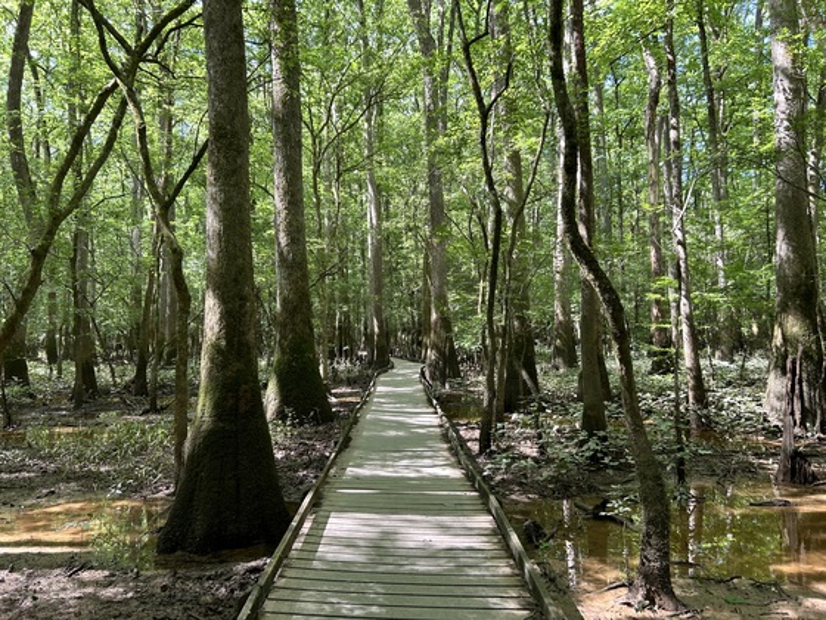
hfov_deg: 67.3
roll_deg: +0.6
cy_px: 310
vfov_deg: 53.1
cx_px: 413
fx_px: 620
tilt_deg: +3.9
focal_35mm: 26
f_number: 1.5
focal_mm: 5.7
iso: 50
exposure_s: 1/121
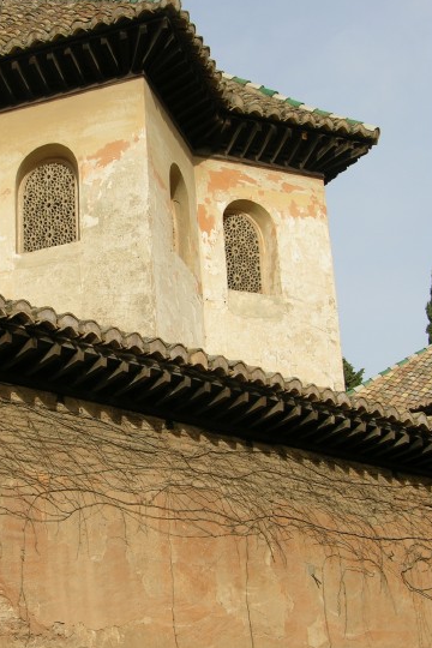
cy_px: 371
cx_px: 96
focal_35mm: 68
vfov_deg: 29.6
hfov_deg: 19.8
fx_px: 1224
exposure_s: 1/220
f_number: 5.9
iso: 50
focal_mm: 11.6
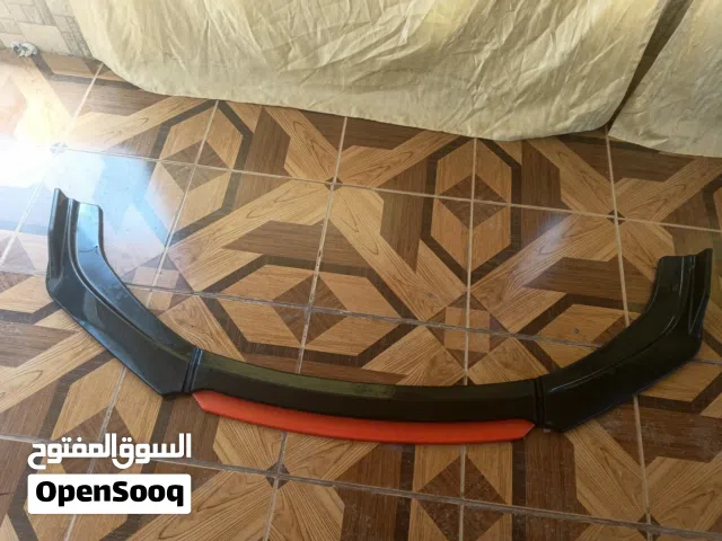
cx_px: 361
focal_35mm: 23
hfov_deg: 73.9
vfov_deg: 58.9
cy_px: 270
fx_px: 480
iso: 161
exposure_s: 1/100
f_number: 1.6
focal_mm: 4.11
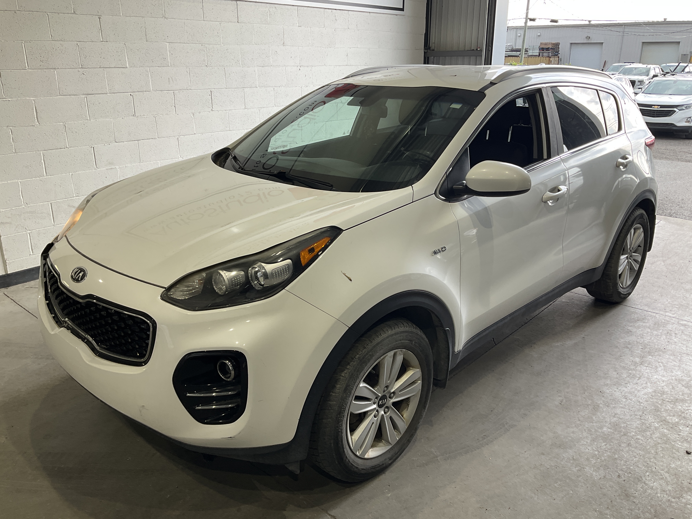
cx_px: 346
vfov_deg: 48.2
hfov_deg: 61.7
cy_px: 260
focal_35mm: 29
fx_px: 580
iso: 25
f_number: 1.8
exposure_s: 1/122
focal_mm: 3
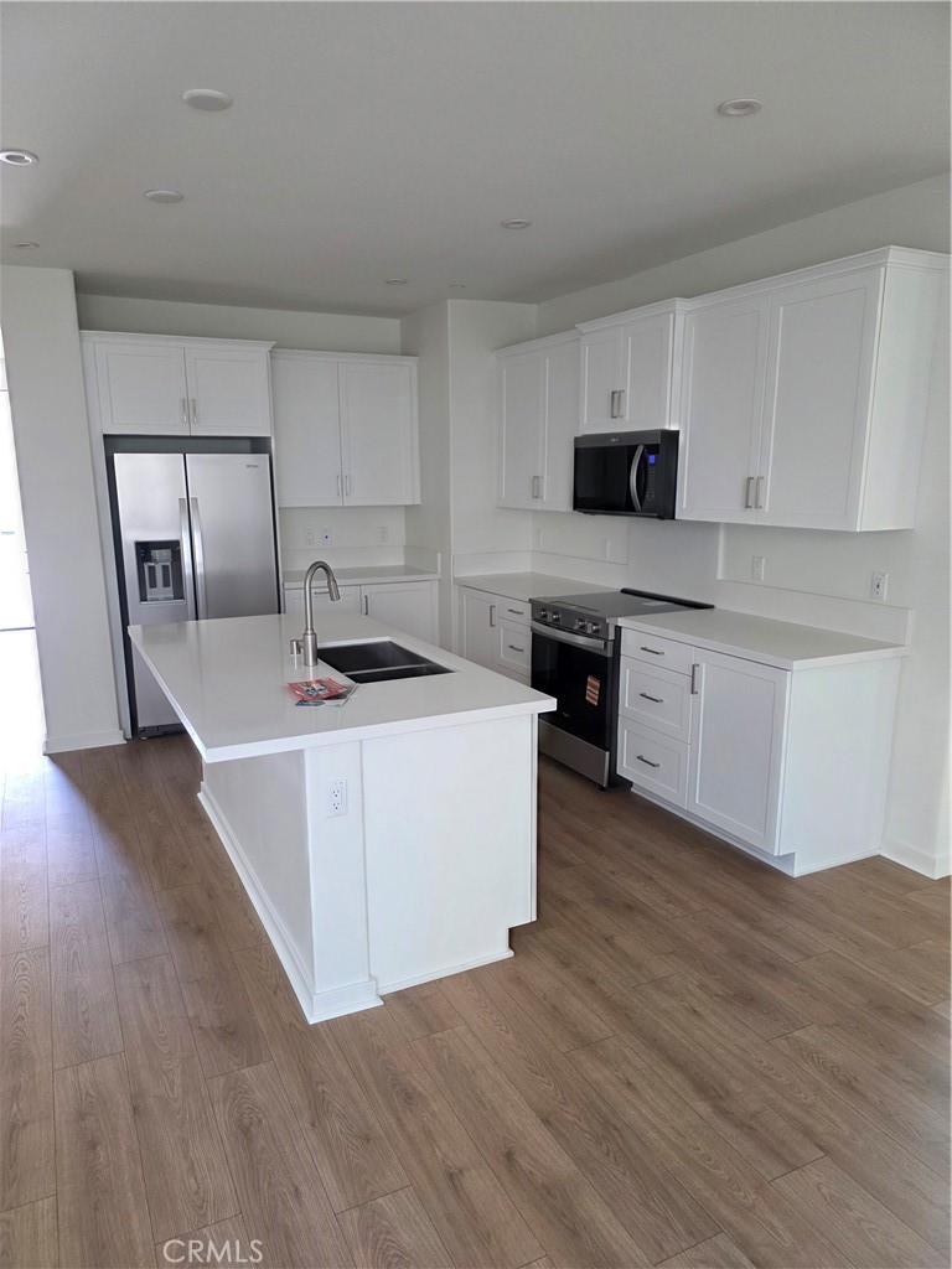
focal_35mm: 23
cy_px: 634
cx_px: 476
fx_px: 843
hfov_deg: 58.9
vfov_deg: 73.9
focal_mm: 6.3
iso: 640
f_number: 1.7
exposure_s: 1/120
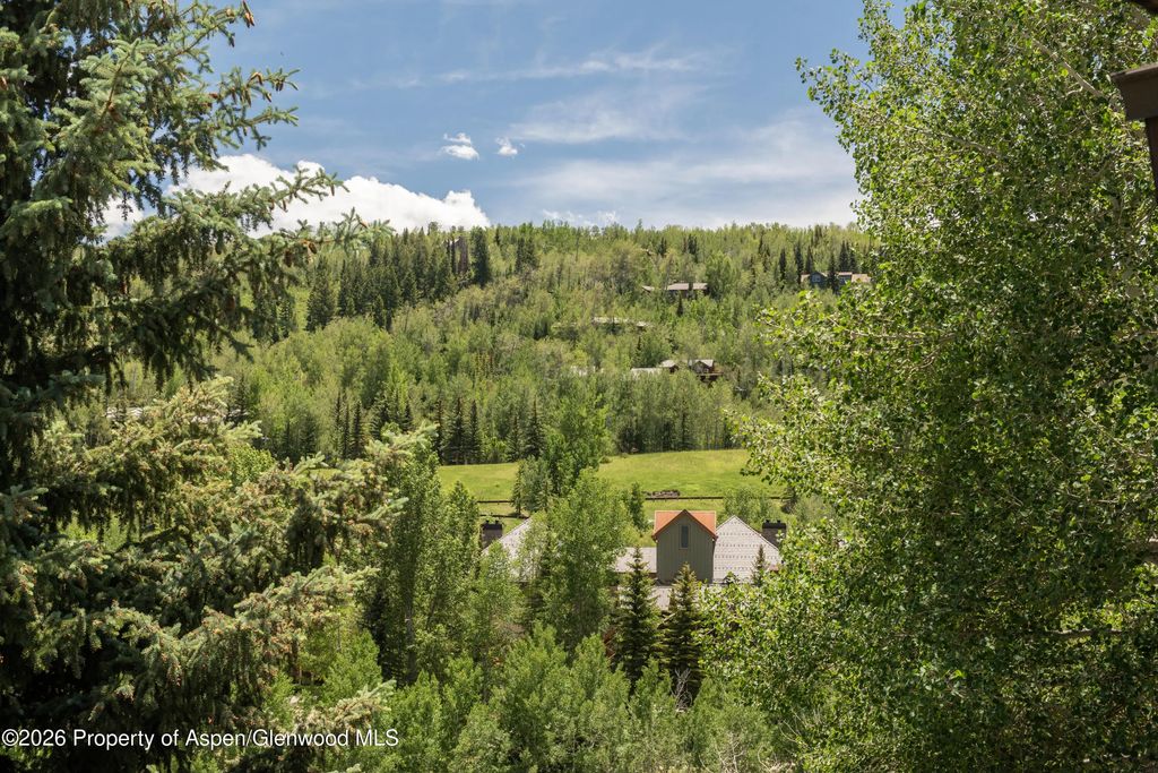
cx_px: 579
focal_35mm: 56
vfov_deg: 24.2
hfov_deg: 35.6
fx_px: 1801
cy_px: 386
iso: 320
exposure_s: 1/500
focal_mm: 56
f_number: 7.1
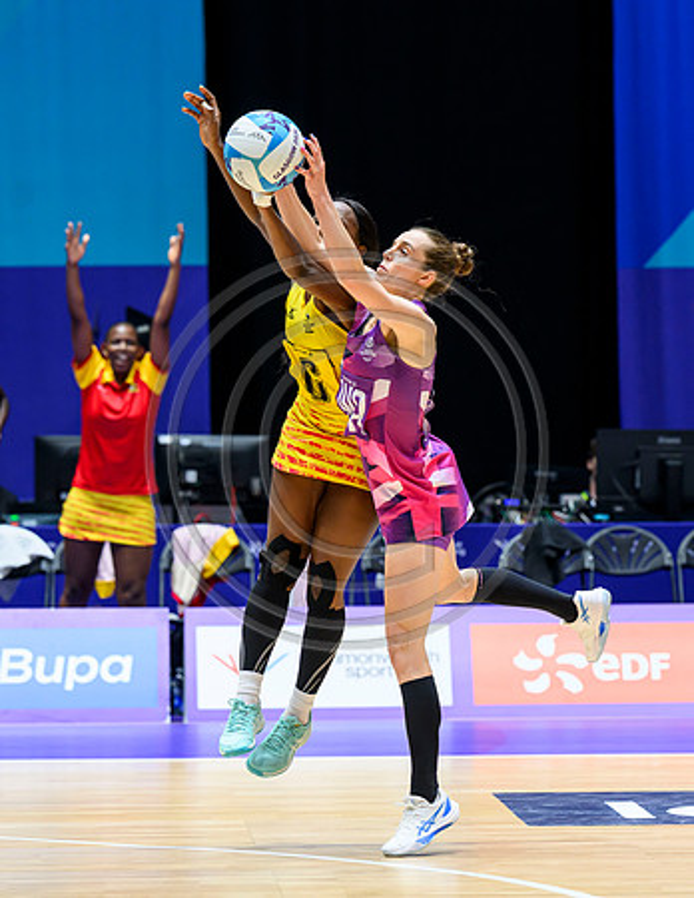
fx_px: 5233
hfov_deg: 7.6
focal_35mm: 200
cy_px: 449
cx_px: 520
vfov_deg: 9.8
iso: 2500
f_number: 3.5
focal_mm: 140
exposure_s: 1/1250
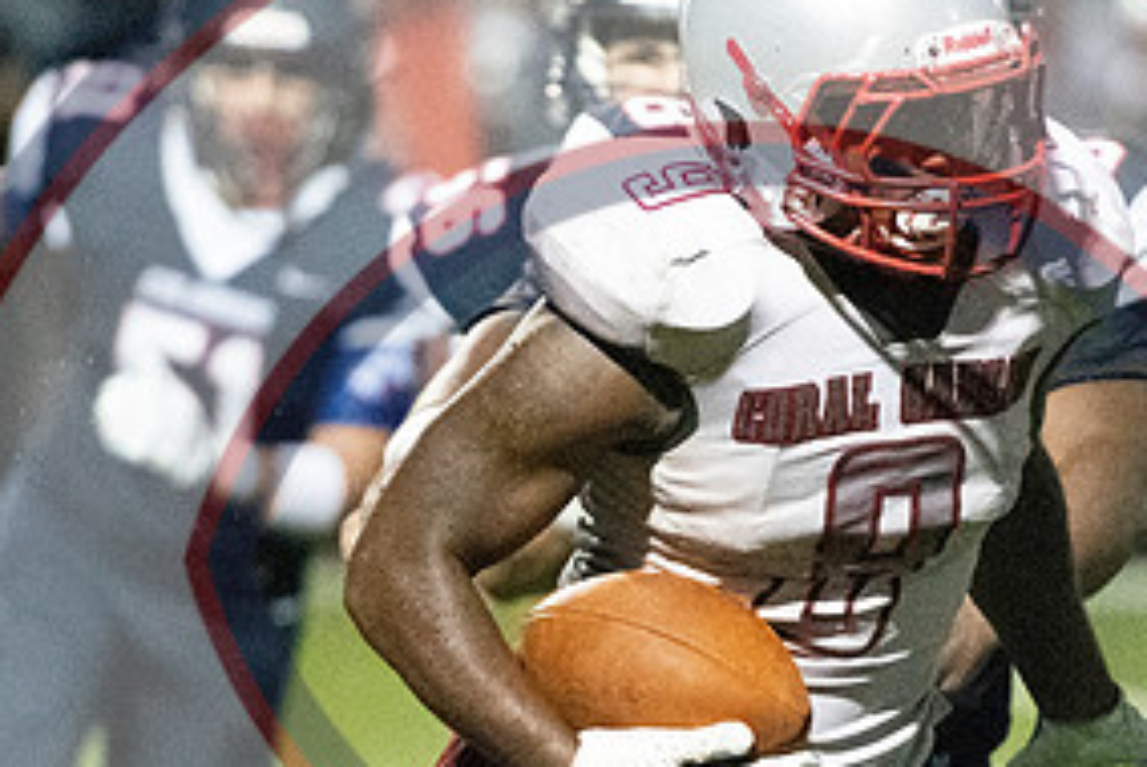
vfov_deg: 2.3
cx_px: 735
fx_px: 19519
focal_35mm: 612
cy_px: 559
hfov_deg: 3.4
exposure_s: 1/3200
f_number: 2.8
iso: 45600
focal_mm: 200
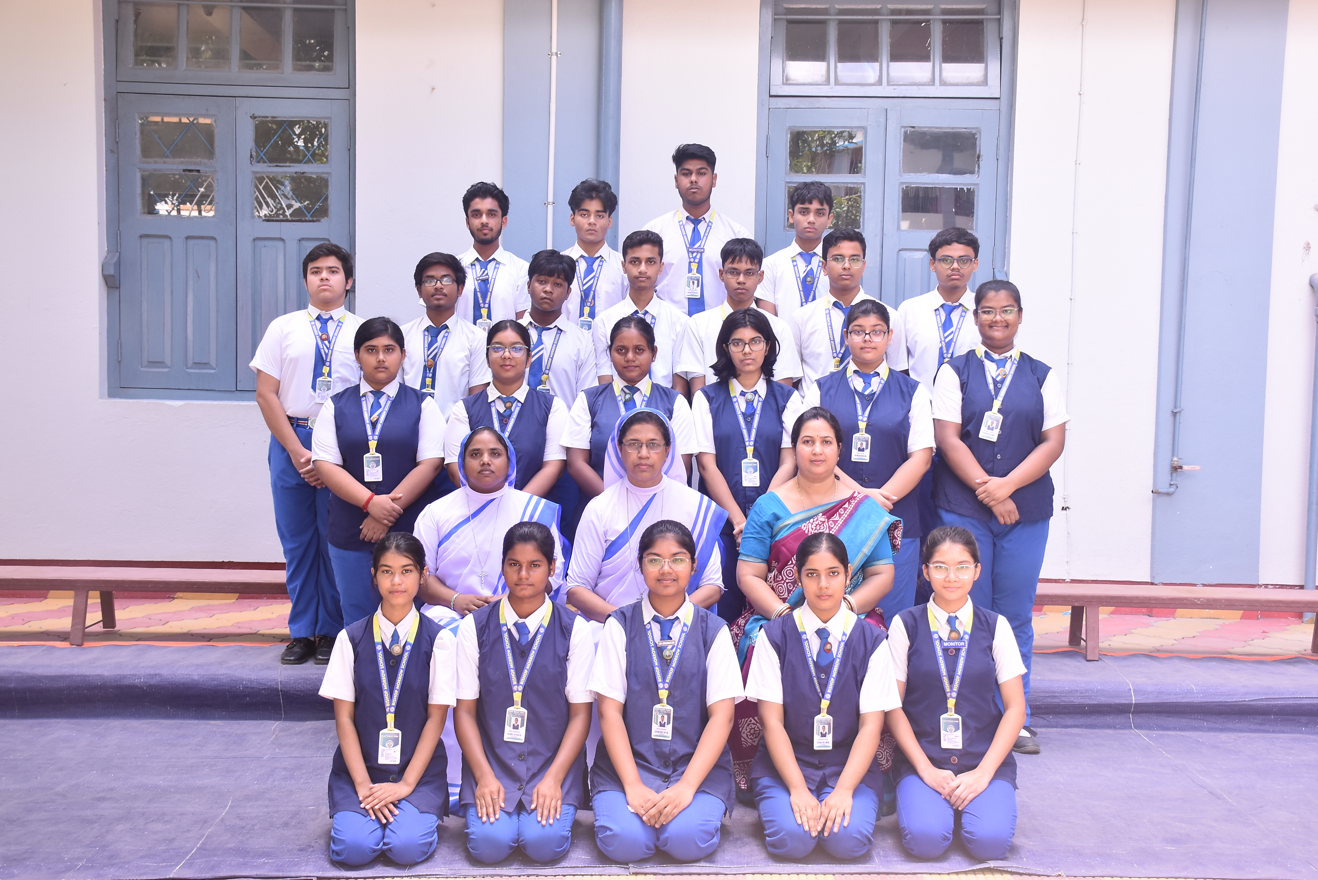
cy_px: 440
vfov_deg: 29.9
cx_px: 659
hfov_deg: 43.6
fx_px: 1648
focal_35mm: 45
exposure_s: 1/160
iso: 400
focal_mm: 30
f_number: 5
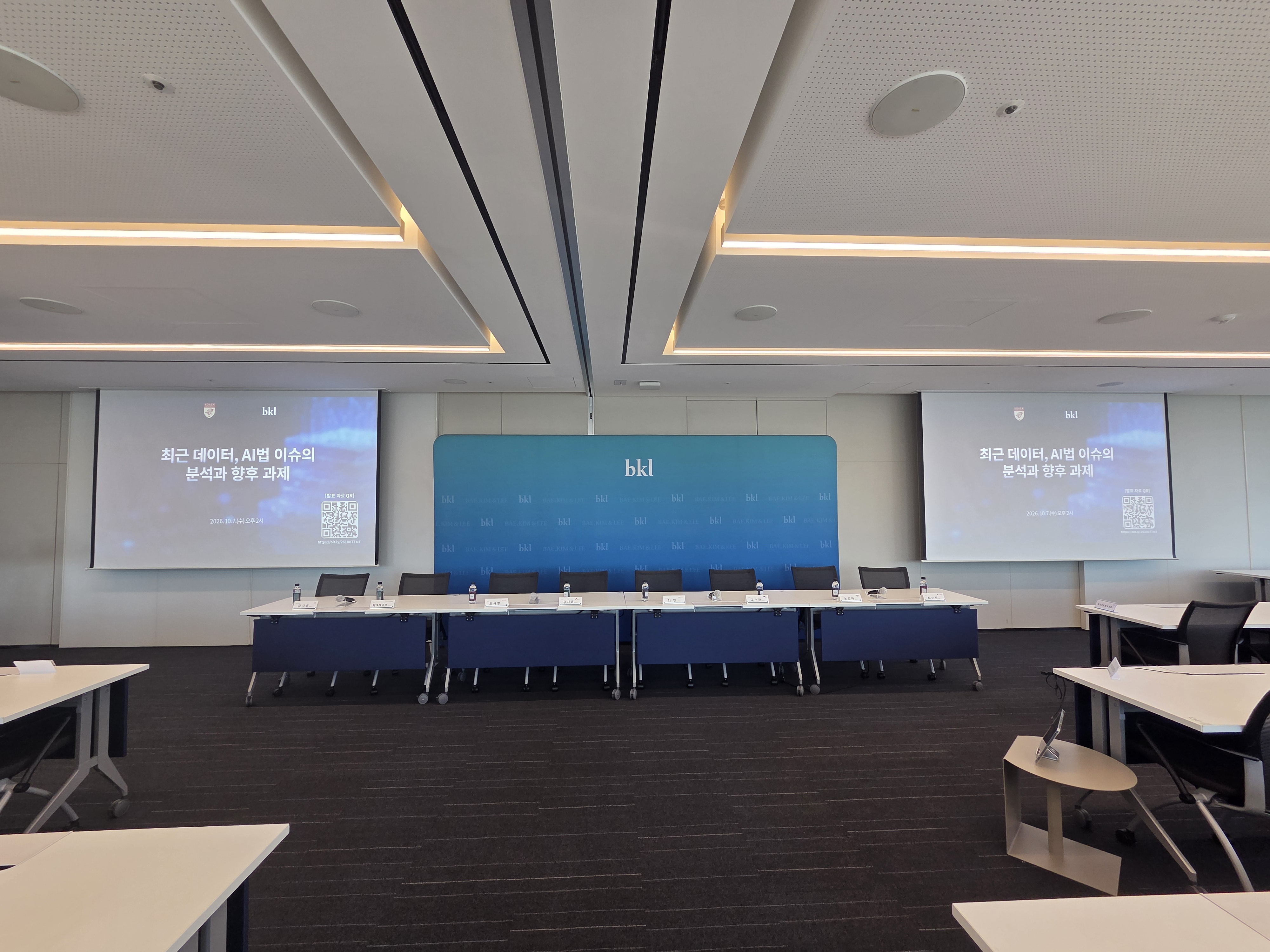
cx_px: 635
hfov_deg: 106.2
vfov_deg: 89.9
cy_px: 476
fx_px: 477
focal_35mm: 13
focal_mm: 2.2
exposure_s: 1/100
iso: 64
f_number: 2.2
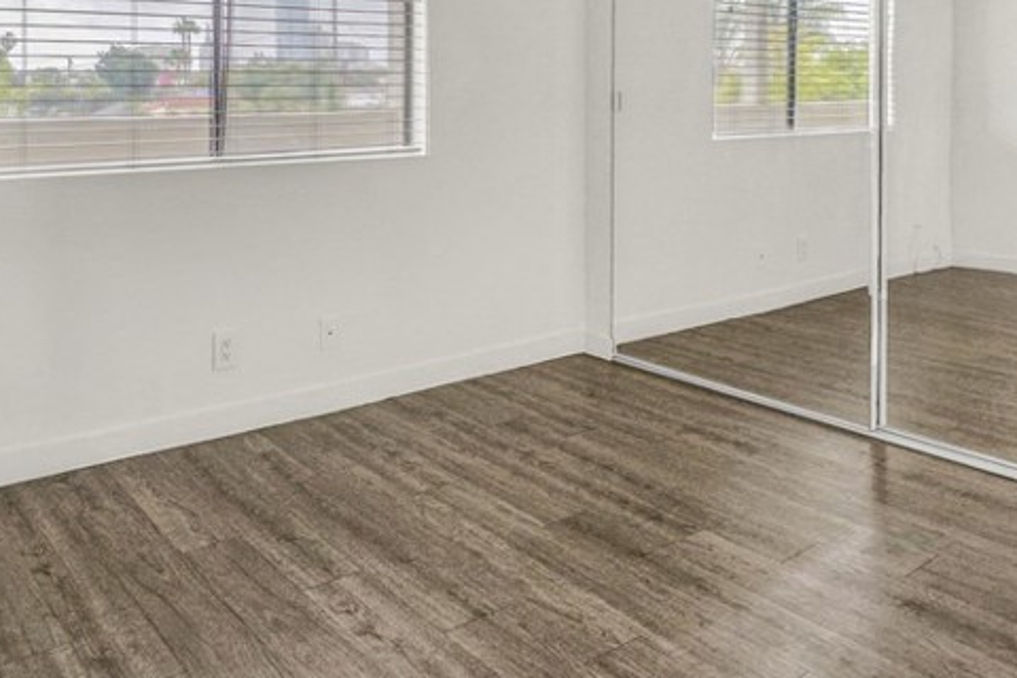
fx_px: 904
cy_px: 96
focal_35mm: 32
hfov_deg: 58.3
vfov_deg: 38.8
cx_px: 600
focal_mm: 10
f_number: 8
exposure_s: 1/60
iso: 100
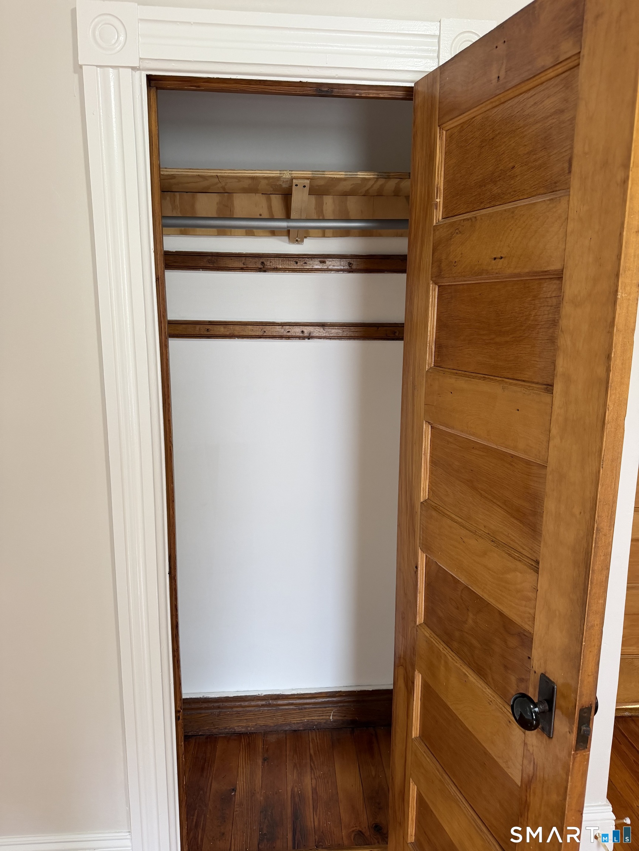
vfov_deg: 71.6
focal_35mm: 24
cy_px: 426
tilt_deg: -10.3
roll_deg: -0.2
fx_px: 591
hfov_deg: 56.8
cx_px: 320
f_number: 1.78
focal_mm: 6.76
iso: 200
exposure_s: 1/69
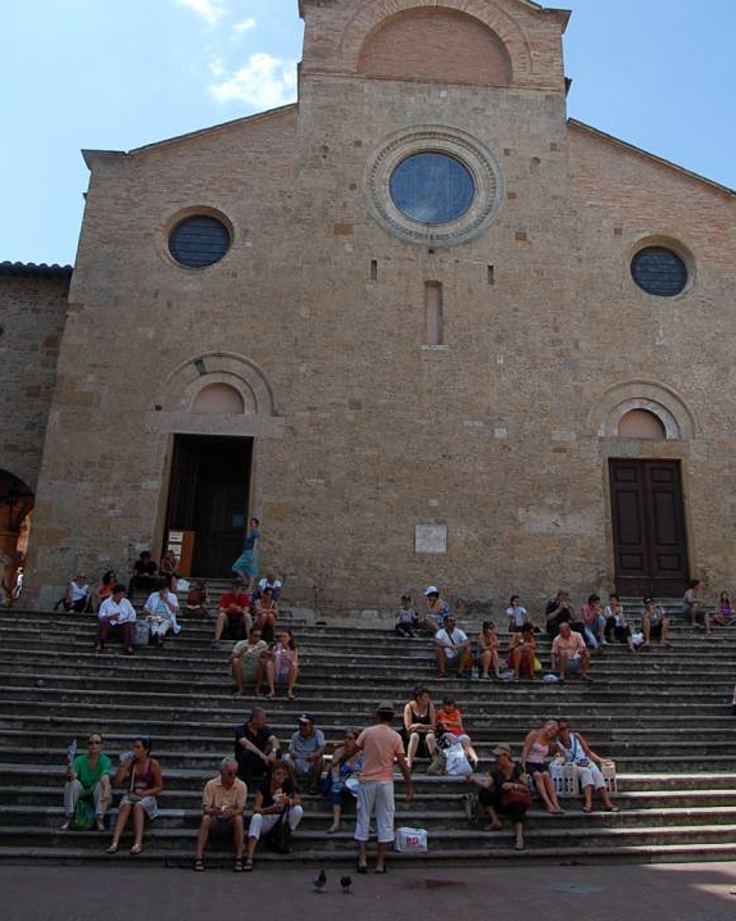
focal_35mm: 35
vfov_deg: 50.4
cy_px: 290
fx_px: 953
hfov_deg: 42.1
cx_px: 419
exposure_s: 1/250
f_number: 10
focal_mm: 18
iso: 360
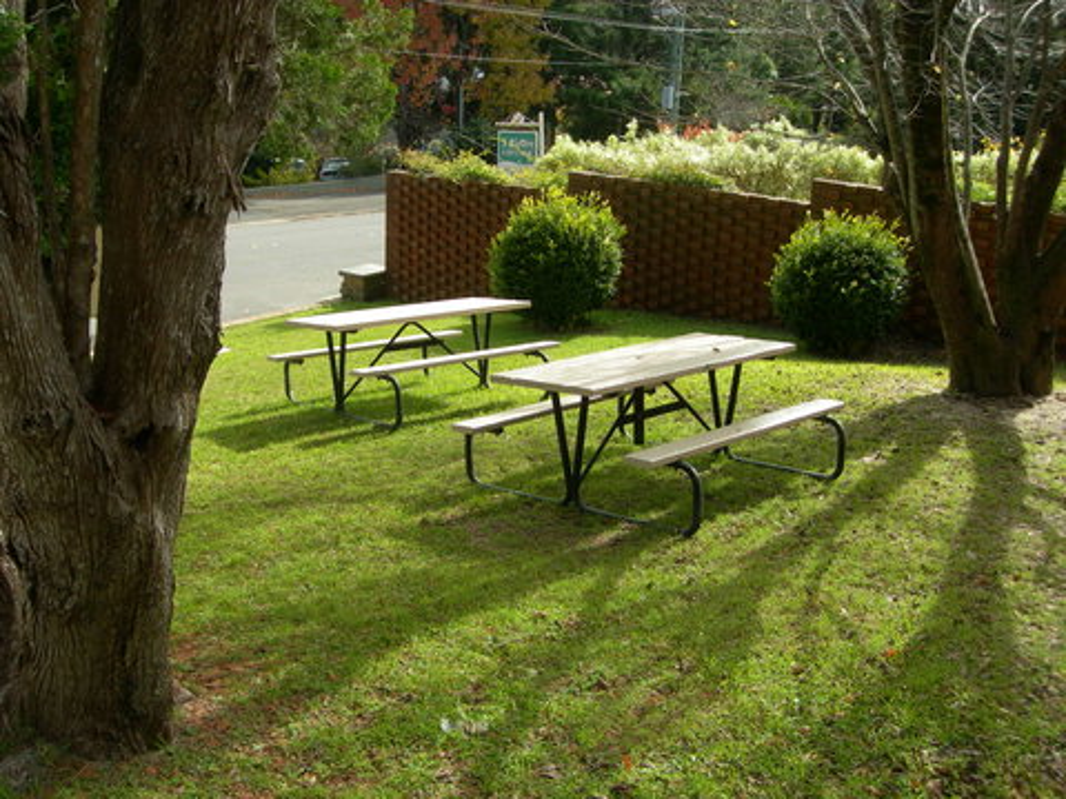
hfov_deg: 49.0
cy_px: 400
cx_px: 533
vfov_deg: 37.7
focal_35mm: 38
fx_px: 1170
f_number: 4.8
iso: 50
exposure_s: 1/145
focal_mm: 7.8
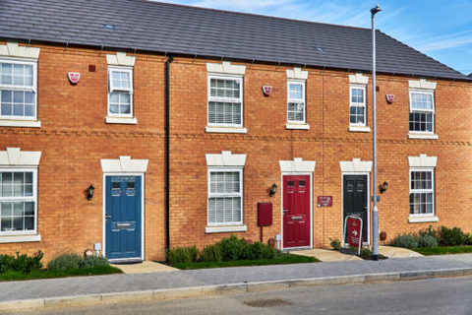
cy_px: 158
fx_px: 590
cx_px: 236
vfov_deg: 29.9
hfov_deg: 43.6
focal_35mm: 45
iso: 100
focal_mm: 30
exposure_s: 1/1600
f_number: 2.8
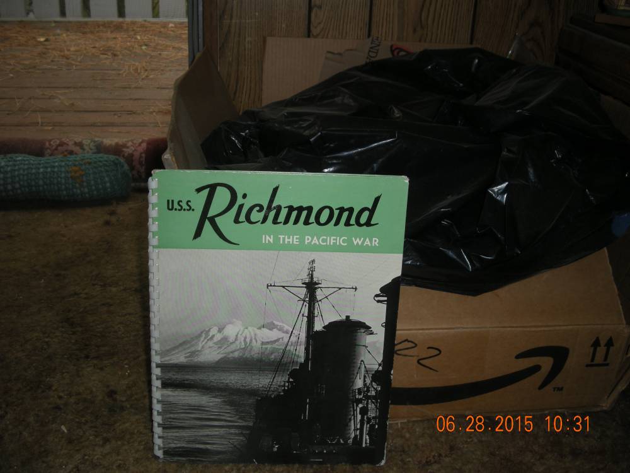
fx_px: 673
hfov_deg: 50.1
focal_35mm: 37
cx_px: 315
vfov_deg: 38.7
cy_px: 236
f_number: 2.8
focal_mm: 7.9
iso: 64
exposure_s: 1/60
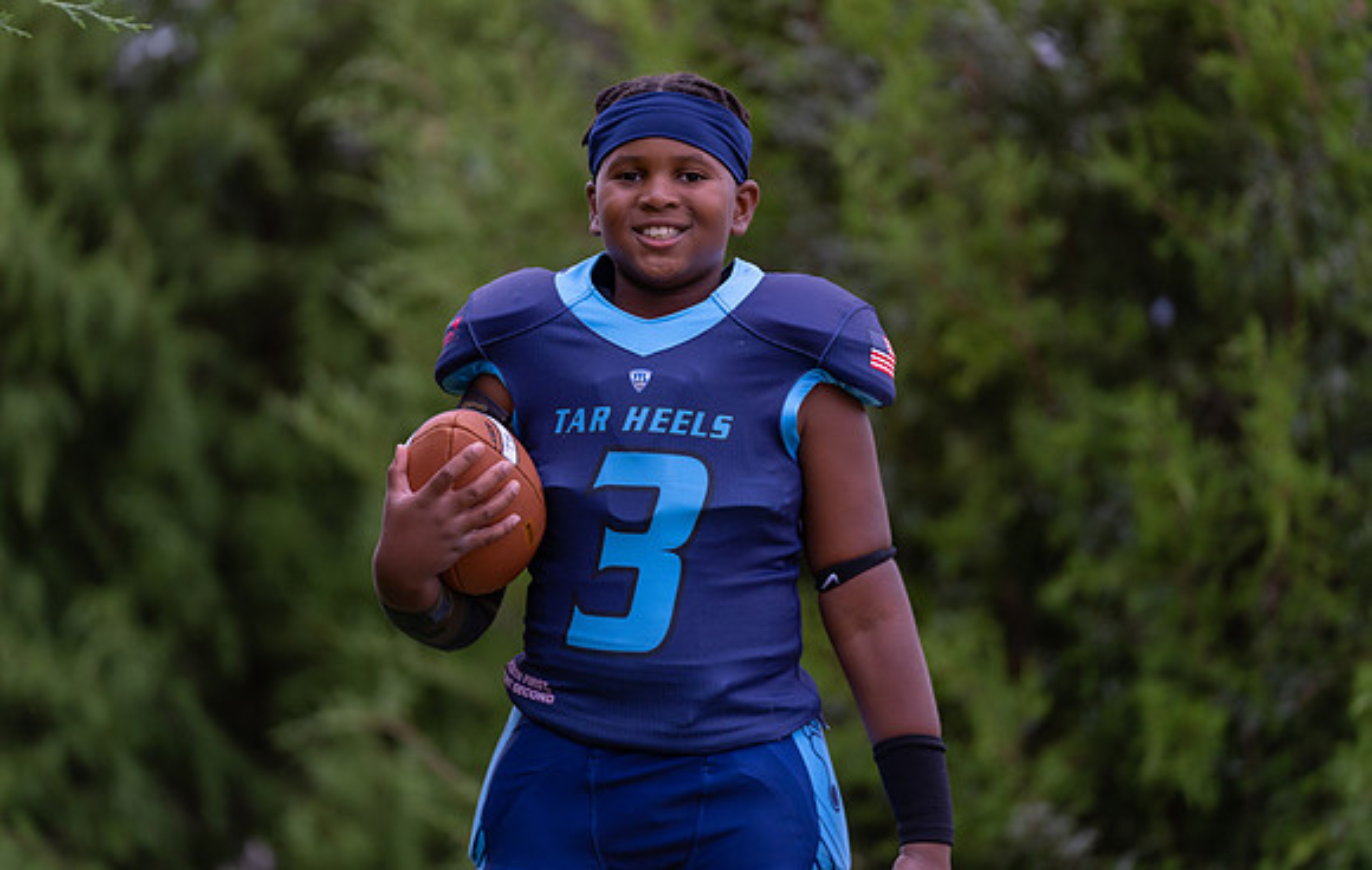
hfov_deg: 11.9
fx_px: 6564
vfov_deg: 7.6
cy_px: 383
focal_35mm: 175
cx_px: 694
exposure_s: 1/320
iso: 400
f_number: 2.8
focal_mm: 159
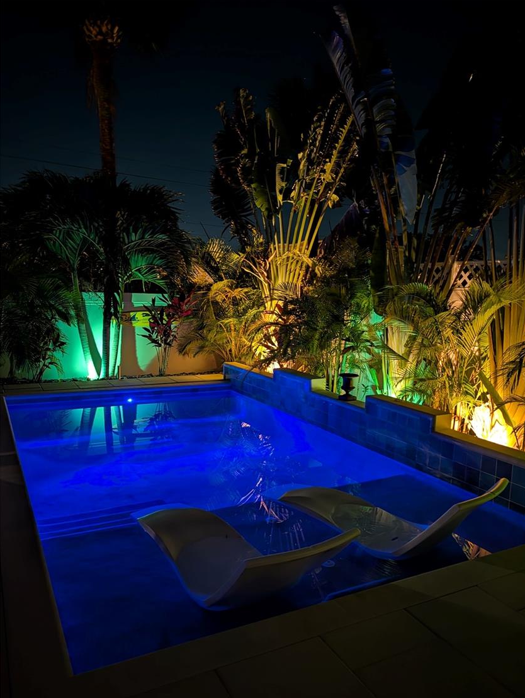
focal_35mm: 26
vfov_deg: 67.1
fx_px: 525
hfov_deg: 53.1
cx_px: 283
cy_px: 375
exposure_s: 1/10.7
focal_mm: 6.9
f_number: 1.68
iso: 731
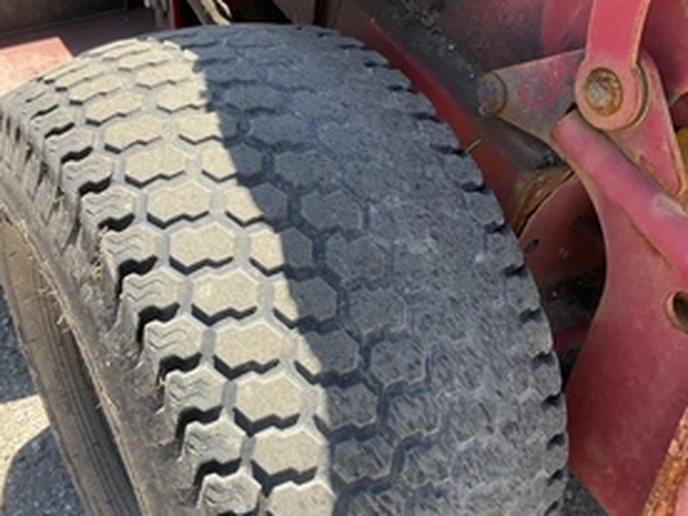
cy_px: 274
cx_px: 307
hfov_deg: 44.7
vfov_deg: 34.3
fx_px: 835
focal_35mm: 42
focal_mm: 3
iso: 25
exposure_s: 1/342
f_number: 1.8
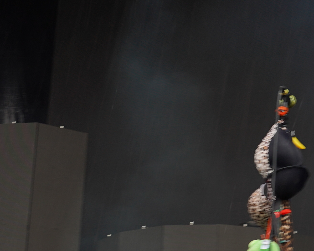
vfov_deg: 12.4
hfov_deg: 15.5
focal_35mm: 124
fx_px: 1153
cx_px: 154
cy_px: 179
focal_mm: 29
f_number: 5.6
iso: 100
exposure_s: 1/60
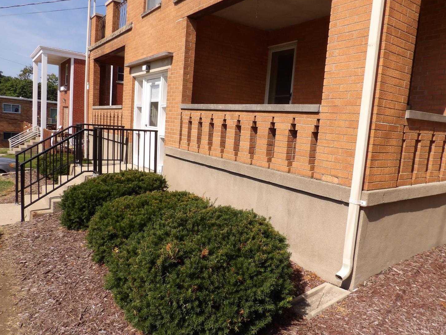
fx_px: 322
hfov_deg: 69.4
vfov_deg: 54.9
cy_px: 165
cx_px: 230
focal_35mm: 25
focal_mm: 4.3
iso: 100
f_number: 5.6
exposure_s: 1/353
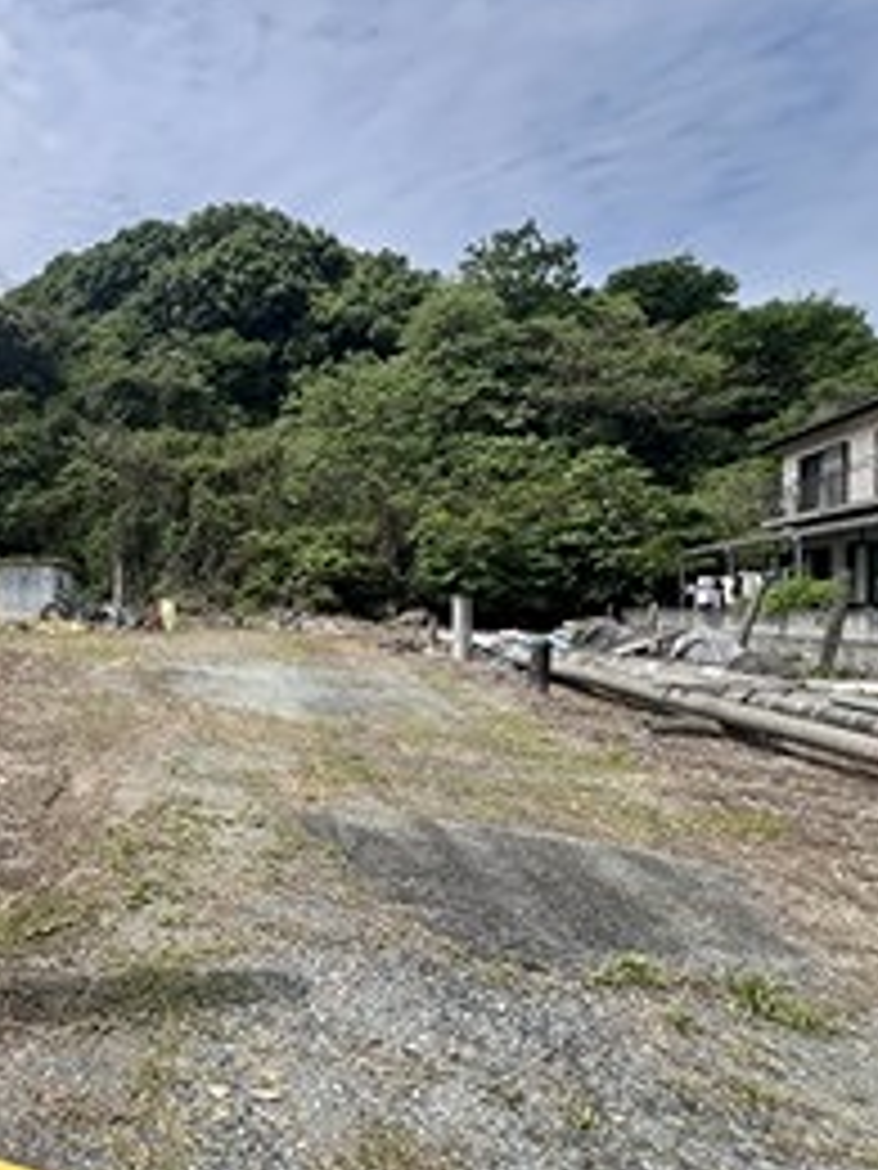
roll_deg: -2.6
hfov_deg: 55.2
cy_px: 580
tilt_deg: +3.7
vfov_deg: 81.7
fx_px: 676
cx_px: 54
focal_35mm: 20
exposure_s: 1/1033
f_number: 1.8
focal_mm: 1.57
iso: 32
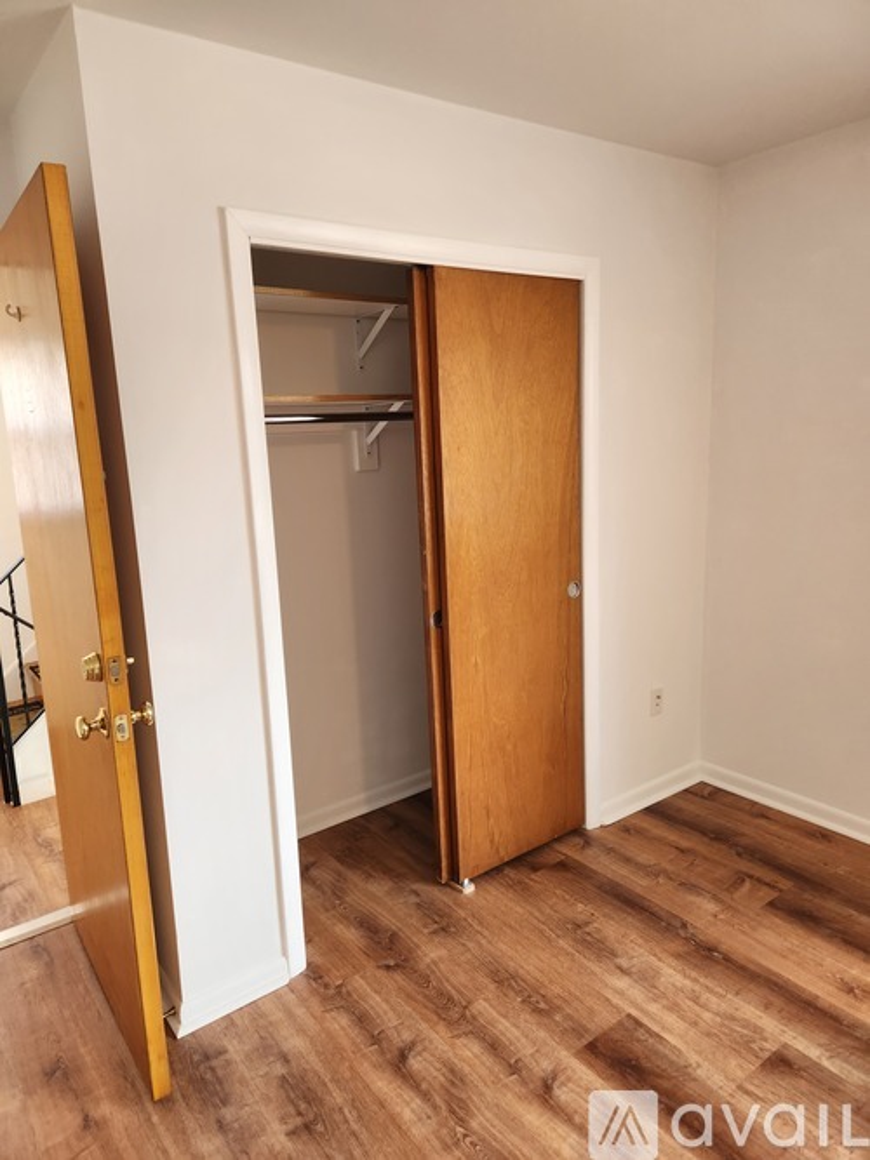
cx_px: 435
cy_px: 580
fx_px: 771
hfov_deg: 58.9
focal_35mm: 23
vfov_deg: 73.9
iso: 160
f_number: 1.8
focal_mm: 5.4
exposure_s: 1/120
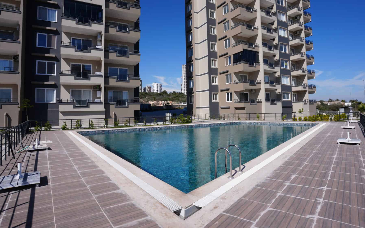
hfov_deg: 82.3
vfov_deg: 57.1
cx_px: 185
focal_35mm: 21
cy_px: 100
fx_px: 209
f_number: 10
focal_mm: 18
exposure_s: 1/250
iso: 100
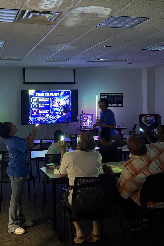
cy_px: 101
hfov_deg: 30.4
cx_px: 64
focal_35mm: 44
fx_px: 301
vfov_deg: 44.3
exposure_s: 1/24
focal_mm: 5.96
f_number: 1.6
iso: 1000
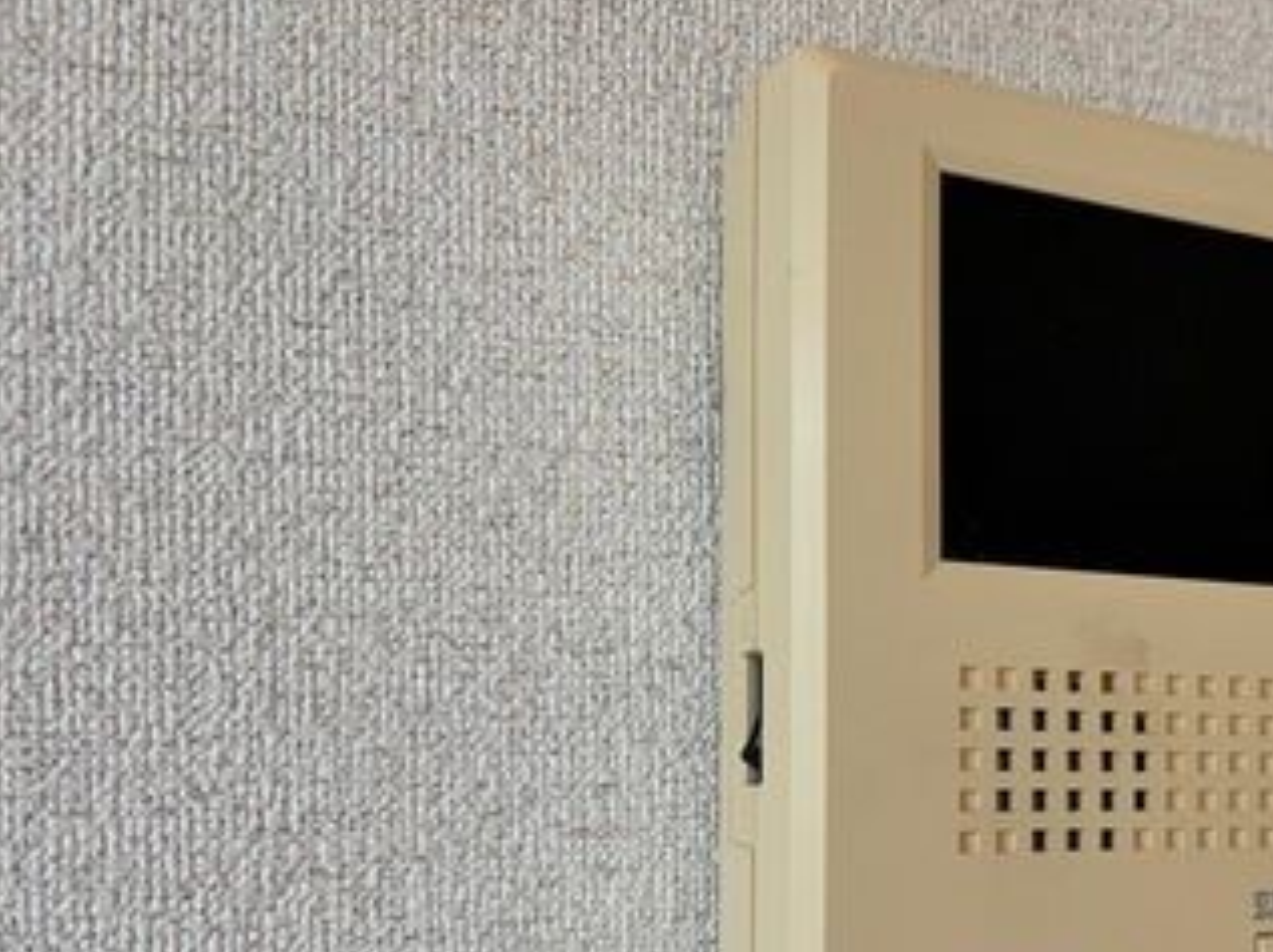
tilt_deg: +1.5
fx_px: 1690
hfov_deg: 38.8
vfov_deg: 30.8
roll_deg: +2.8
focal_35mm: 46
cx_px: 1112
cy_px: 743
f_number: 1.6
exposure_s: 1/121
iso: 64
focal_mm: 5.96
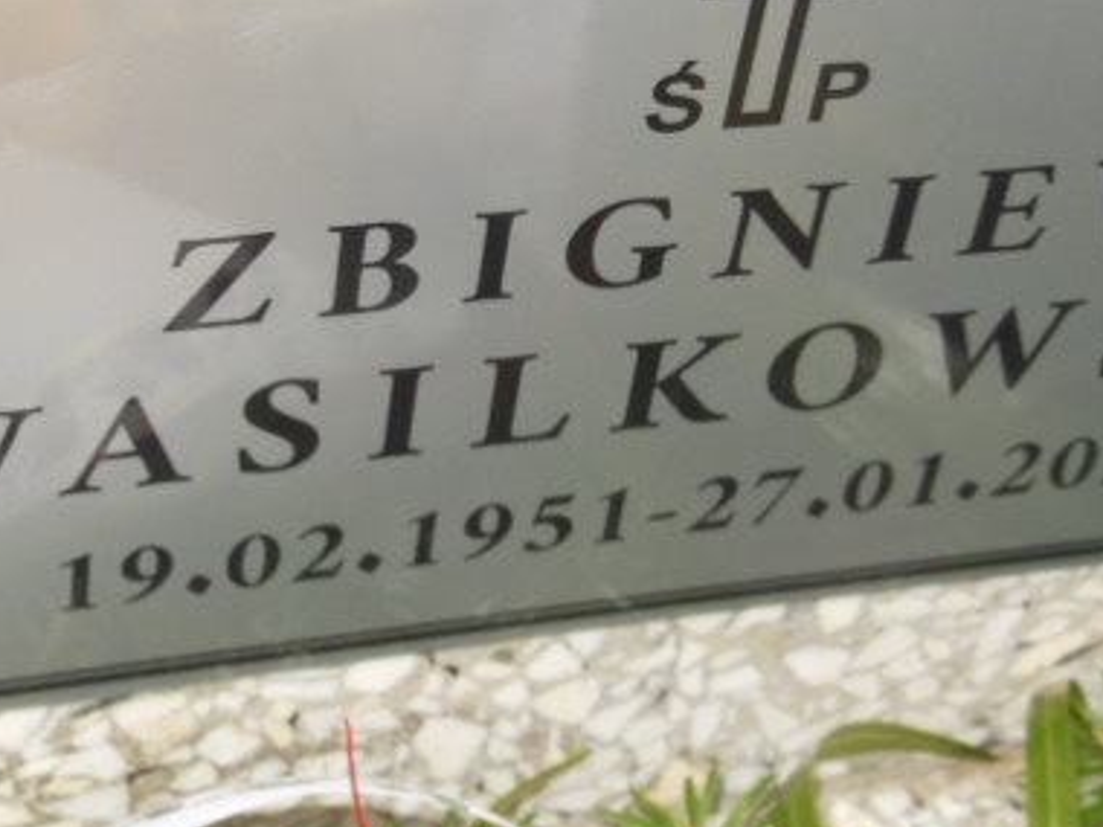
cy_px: 264
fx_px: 3059
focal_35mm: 96
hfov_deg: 20.4
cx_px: 697
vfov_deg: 15.4
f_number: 8.2
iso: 250
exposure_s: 1/60
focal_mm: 10.2
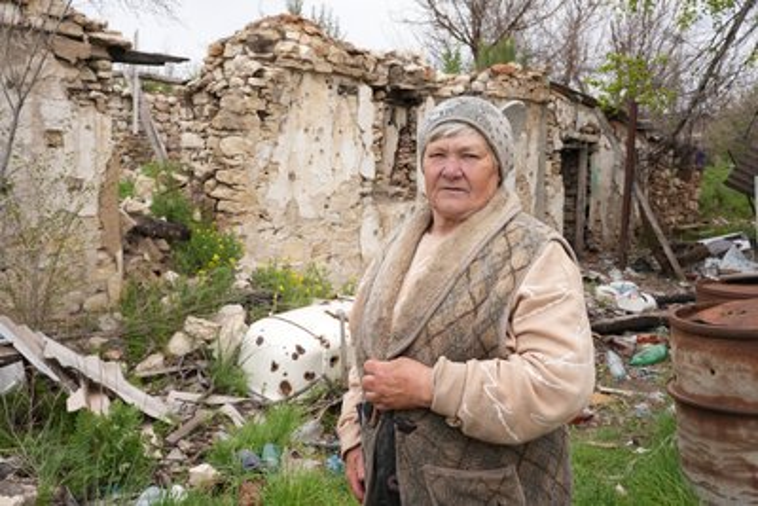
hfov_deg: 51.9
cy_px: 253
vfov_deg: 36.0
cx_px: 379
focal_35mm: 37
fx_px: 779
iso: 80
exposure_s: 1/50
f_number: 10
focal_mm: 37
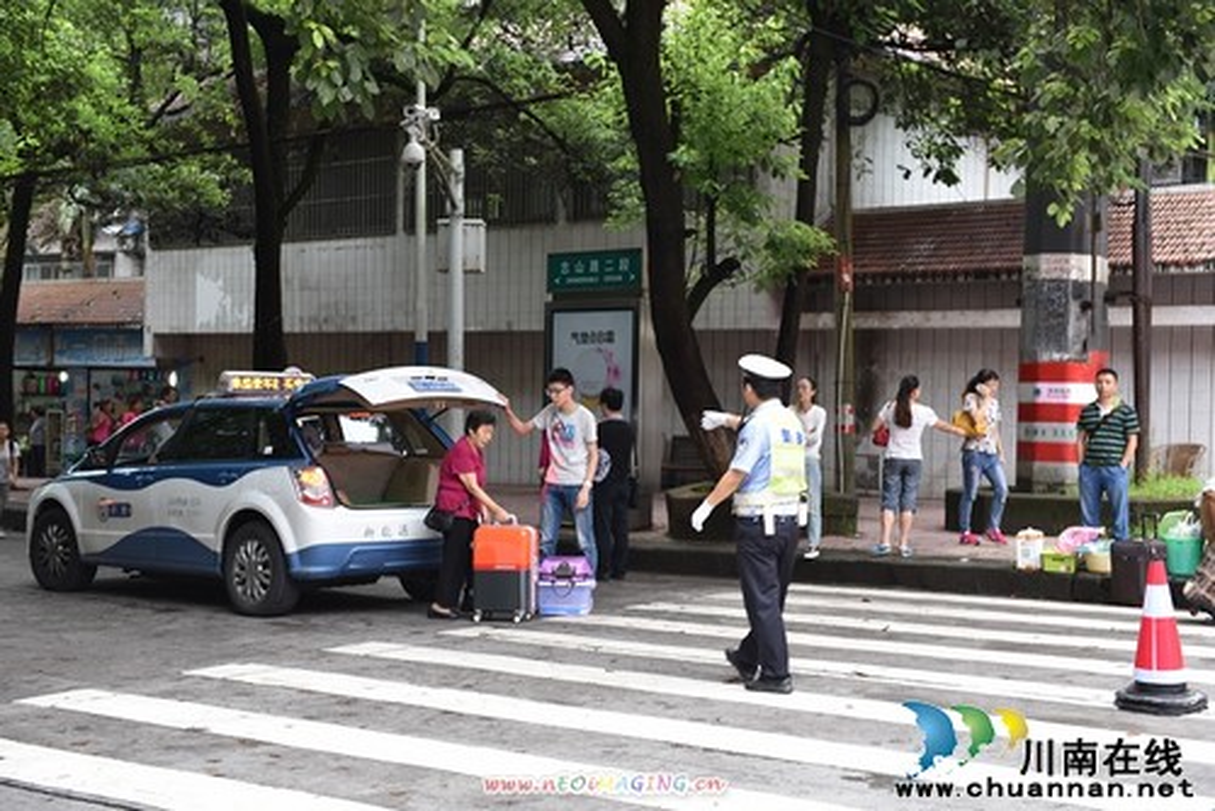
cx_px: 608
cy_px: 406
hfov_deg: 38.2
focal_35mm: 52
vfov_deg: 26.0
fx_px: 1756
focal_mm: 52
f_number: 4
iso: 400
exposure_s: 1/60
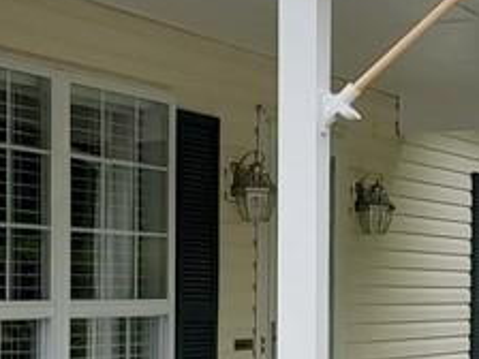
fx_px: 1647
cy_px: 276
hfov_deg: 16.5
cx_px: 287
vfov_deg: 12.4
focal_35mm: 119
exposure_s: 1/992
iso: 50
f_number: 2.4
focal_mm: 4.3
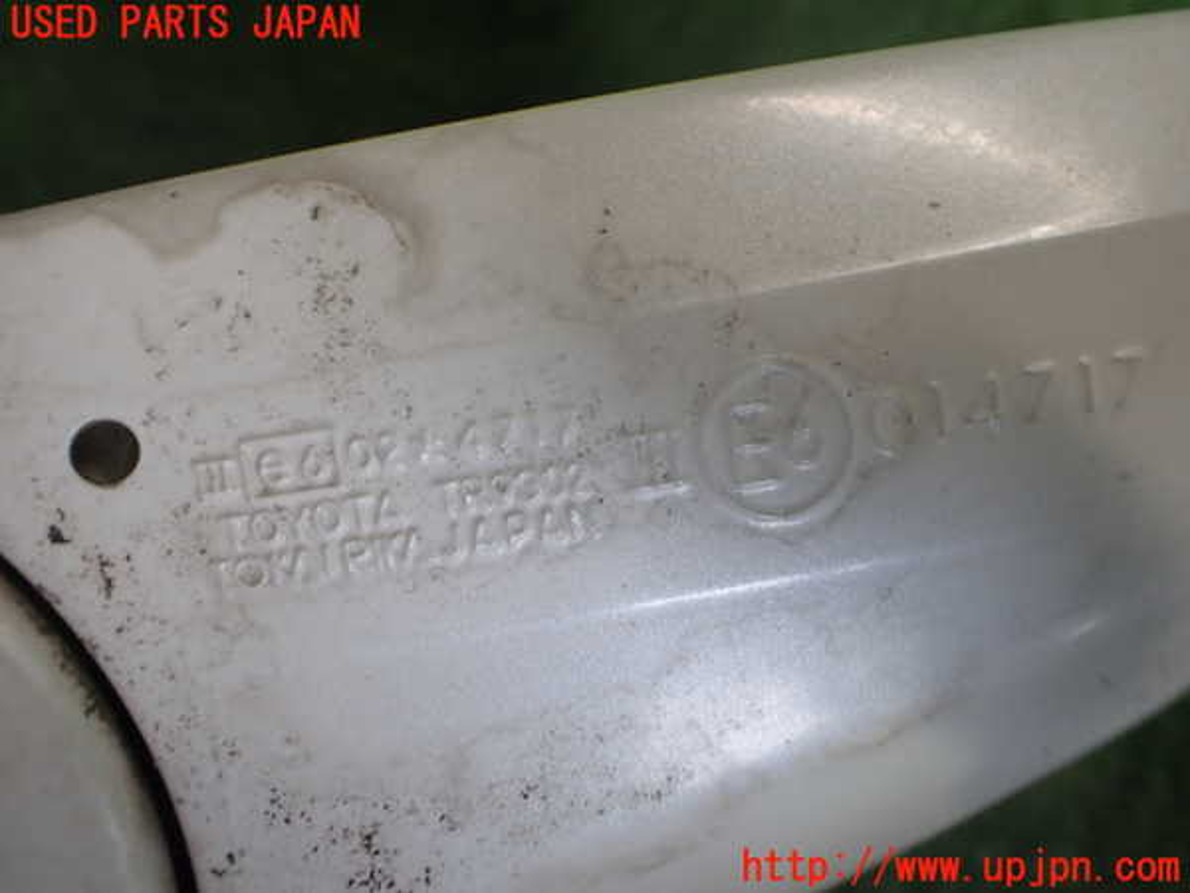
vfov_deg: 46.8
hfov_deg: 60.0
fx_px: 1031
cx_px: 595
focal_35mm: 30
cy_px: 446
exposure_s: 1/125
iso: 200
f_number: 2.3
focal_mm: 5.4
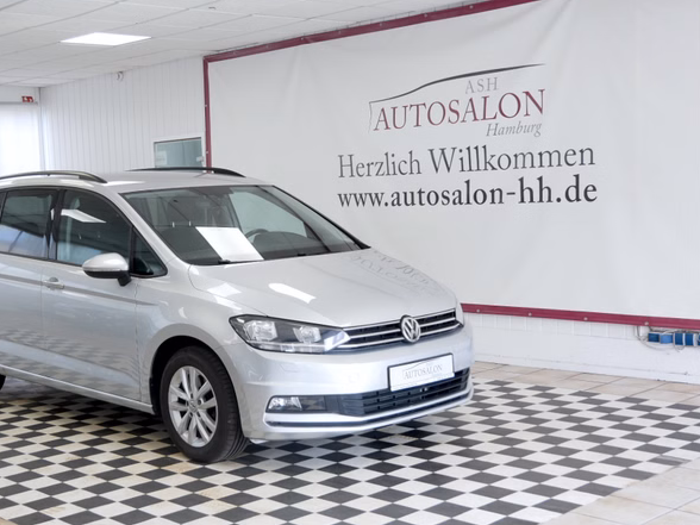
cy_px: 293
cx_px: 227
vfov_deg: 29.7
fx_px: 991
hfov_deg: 38.4
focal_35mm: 49
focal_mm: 18
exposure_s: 1/60
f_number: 3.9
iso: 250
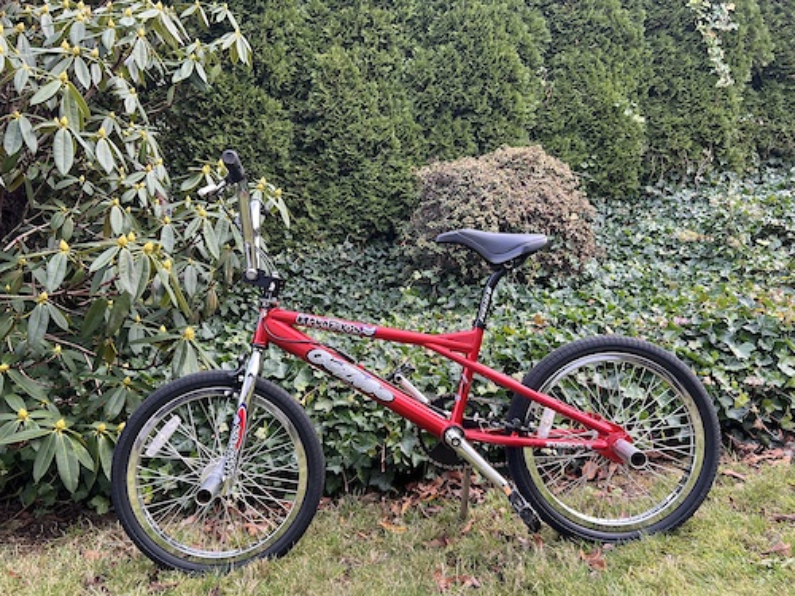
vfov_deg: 53.1
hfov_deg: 67.3
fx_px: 597
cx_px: 398
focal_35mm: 26
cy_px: 298
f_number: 1.5
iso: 40
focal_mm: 5.7
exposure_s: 1/165
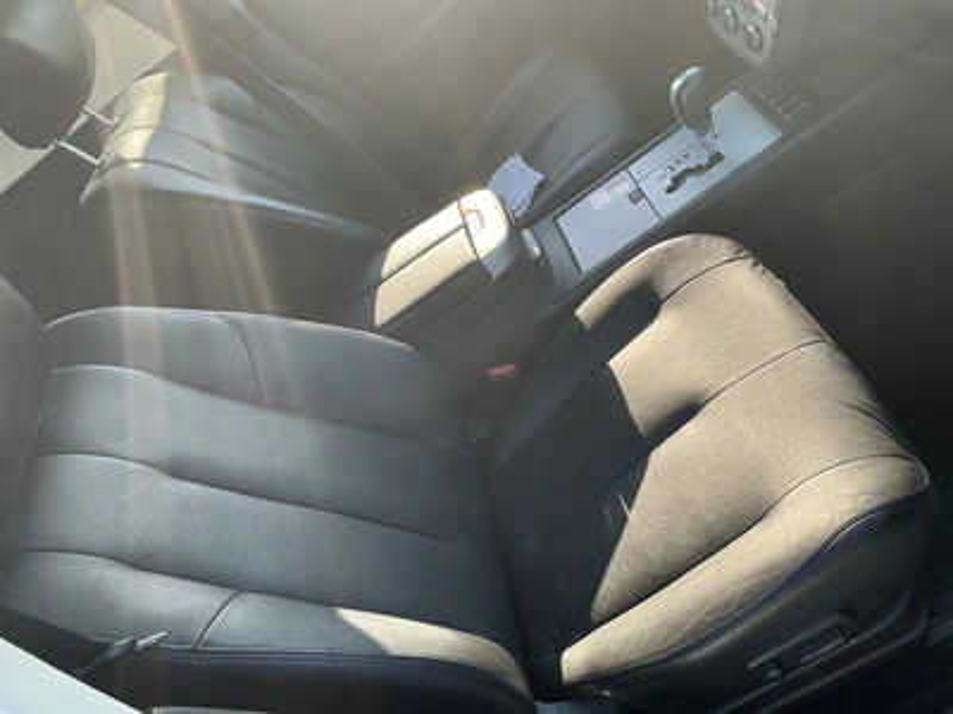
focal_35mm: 28
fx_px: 771
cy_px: 357
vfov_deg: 49.7
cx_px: 476
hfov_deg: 63.4
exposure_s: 1/201
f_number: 1.8
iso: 20
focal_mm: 3
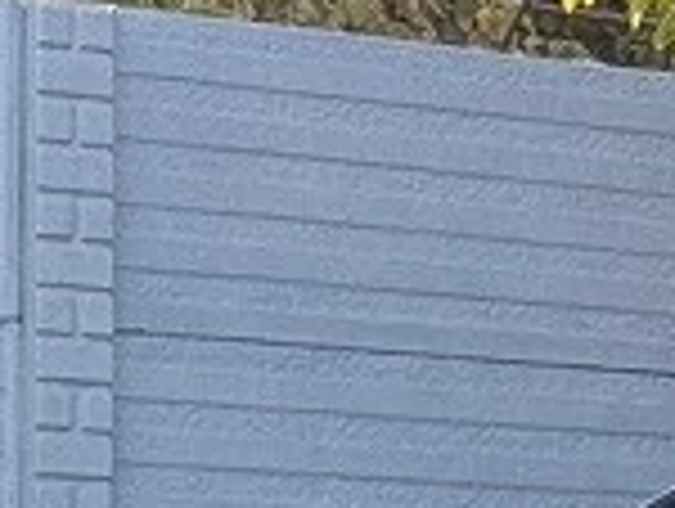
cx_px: 1490
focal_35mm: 319
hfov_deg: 6.0
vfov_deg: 4.6
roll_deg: -1.1
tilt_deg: -3.0
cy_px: 994
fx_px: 6230
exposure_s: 1/461
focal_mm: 6.76
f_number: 1.78
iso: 64
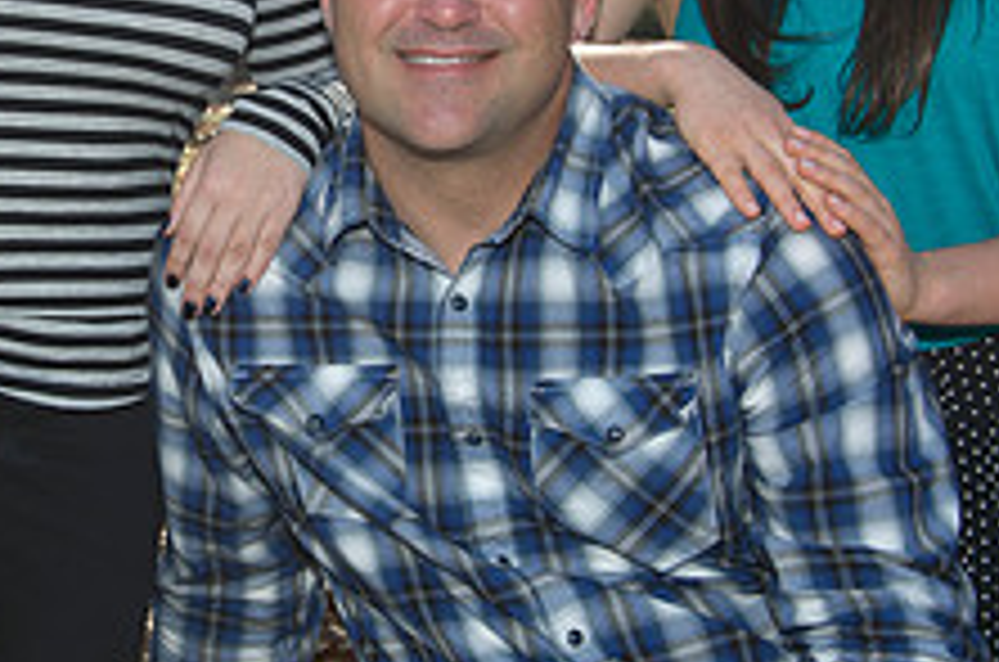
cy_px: 104
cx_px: 194
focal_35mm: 89
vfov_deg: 15.2
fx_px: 2464
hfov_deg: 22.6
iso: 100
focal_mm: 34
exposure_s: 1/200
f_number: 6.3
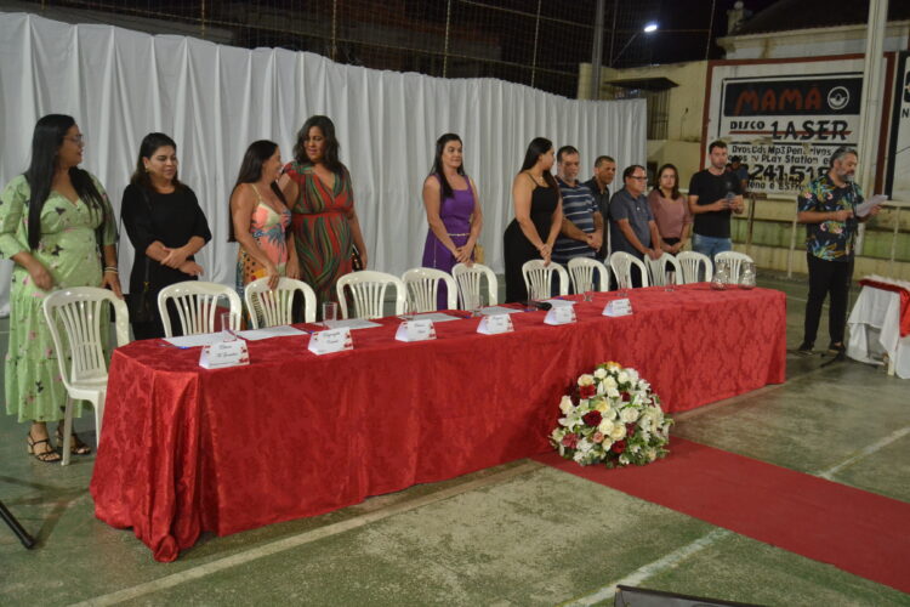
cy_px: 304
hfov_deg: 57.2
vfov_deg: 40.0
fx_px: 834
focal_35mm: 33
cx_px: 455
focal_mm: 22
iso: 1600
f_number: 3.5
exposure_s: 1/60
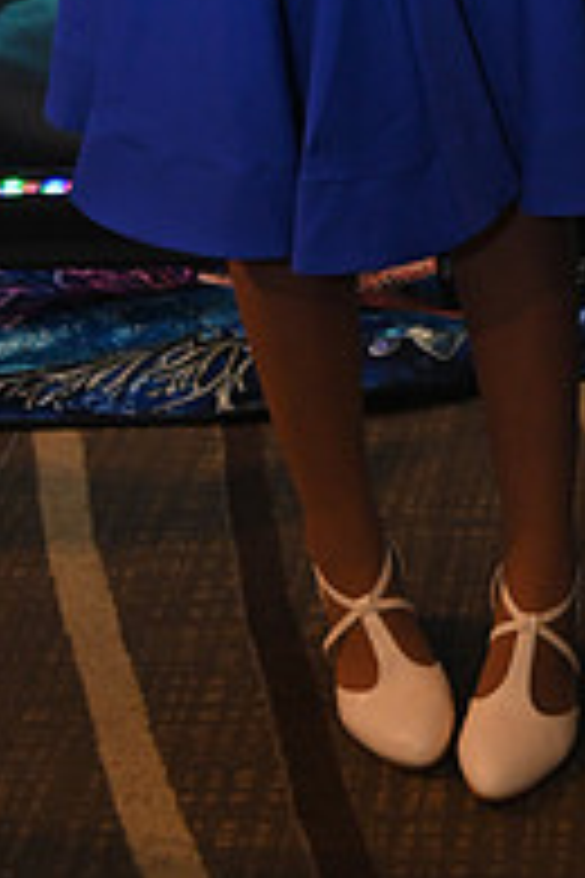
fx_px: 2900
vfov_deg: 15.9
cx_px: 529
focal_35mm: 119
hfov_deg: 11.4
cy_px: -423
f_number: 5
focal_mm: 40
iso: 1600
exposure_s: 1/400
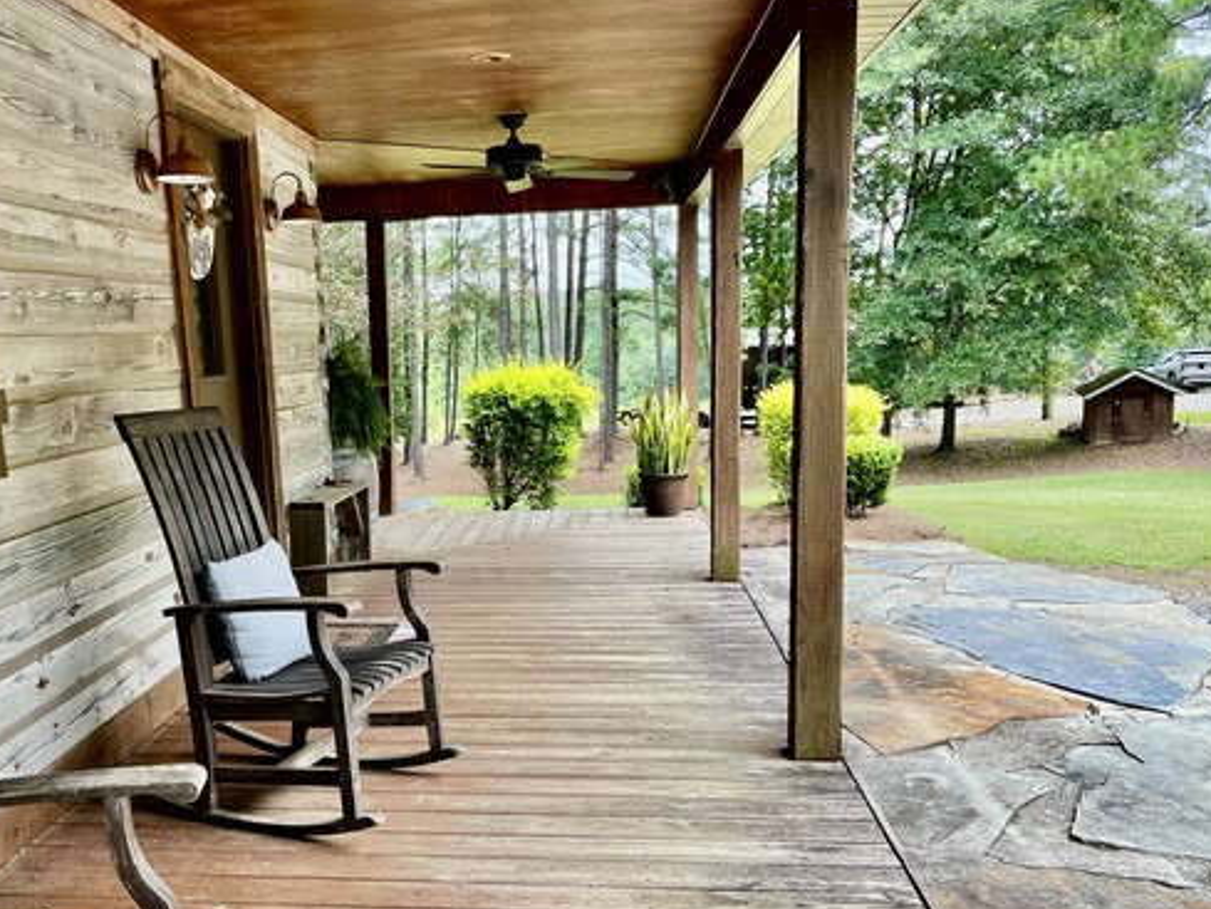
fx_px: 1190
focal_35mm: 34
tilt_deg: -8.8
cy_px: 525
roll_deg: +1.5
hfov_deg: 53.3
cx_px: 451
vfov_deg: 41.7
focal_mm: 5.1
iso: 50
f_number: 1.6
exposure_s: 1/467
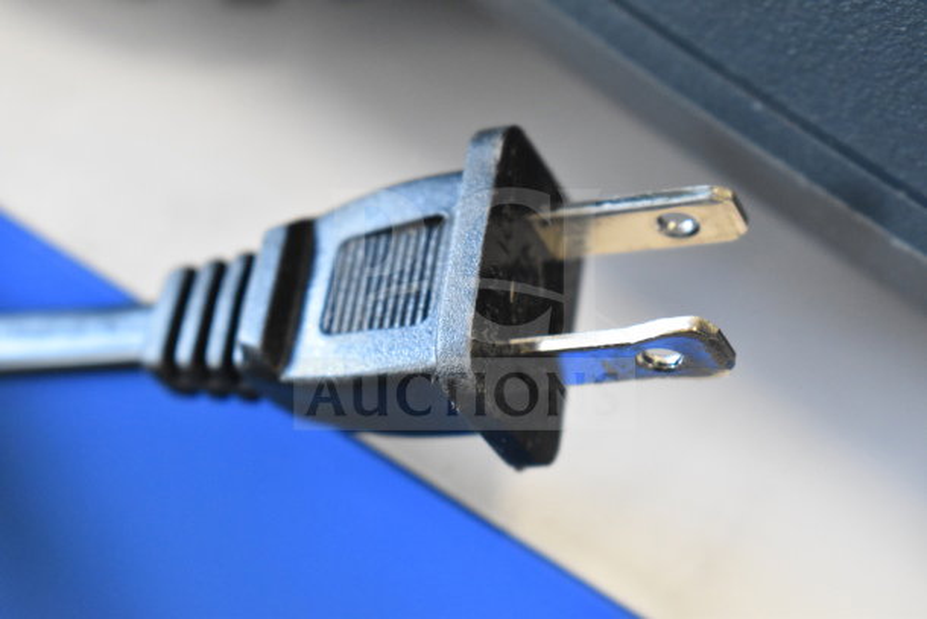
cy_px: 310
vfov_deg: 16.6
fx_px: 2125
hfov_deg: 24.6
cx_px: 464
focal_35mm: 82
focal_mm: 55
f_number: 5.6
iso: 4000
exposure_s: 1/100
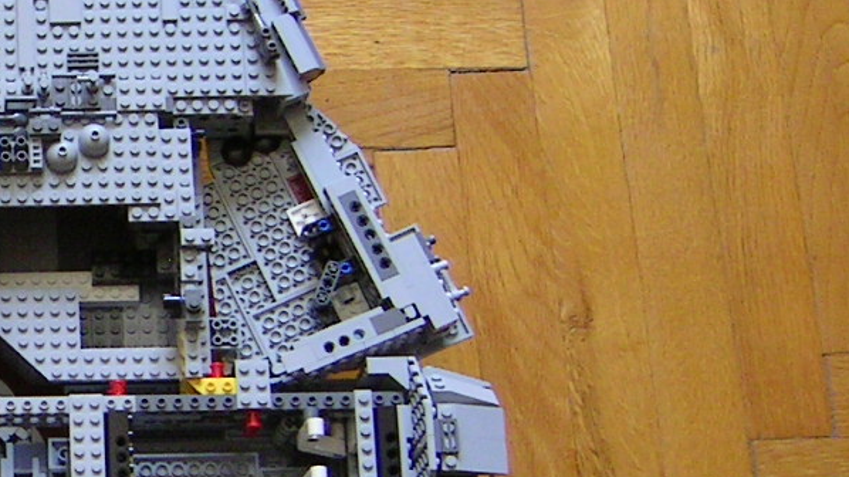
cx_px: -213
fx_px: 2363
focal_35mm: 105
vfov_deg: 11.5
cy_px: 359
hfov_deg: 19.0
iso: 100
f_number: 2.8
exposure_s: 1/27.6
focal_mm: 5.6
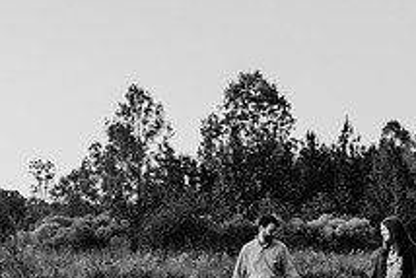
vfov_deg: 20.5
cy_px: 260
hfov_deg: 30.9
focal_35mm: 65
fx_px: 752
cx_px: 175
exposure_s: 1/200
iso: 1600
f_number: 2.8
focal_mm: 24
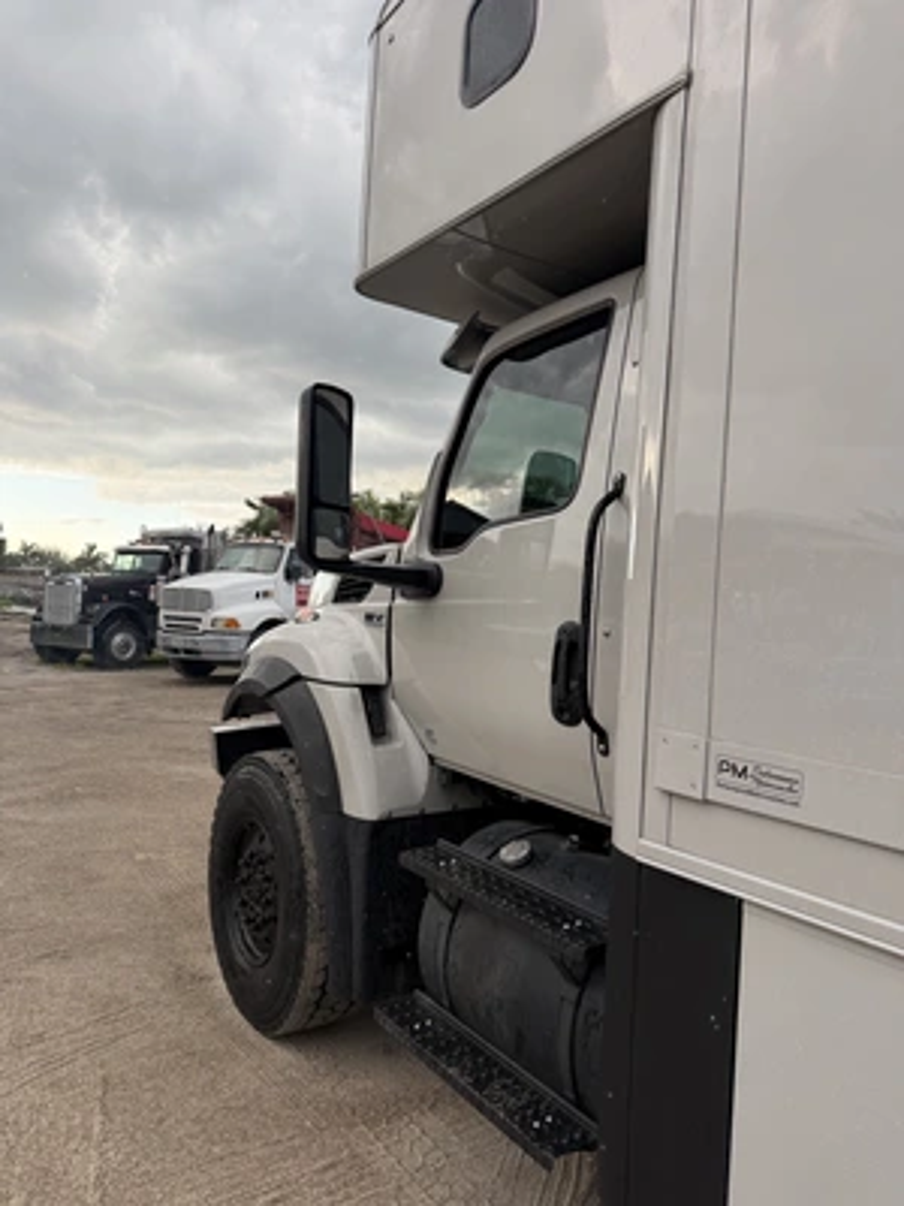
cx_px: 452
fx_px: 836
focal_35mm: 24
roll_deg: -4.5
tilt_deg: +1.0
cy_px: 603
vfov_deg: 71.6
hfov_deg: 56.8
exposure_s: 1/361
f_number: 1.78
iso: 80
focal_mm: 6.76
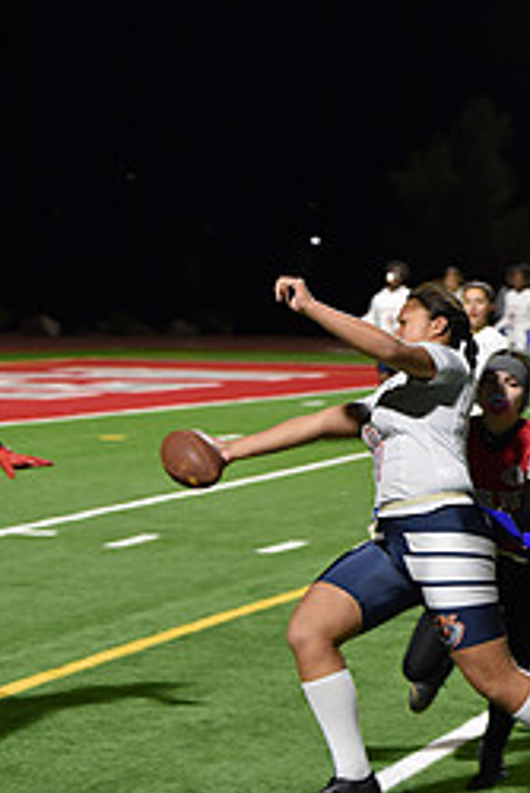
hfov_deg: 10.8
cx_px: 460
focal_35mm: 126
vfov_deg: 16.2
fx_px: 2778
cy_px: 536
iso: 3600
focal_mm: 70
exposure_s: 1/640
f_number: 2.8
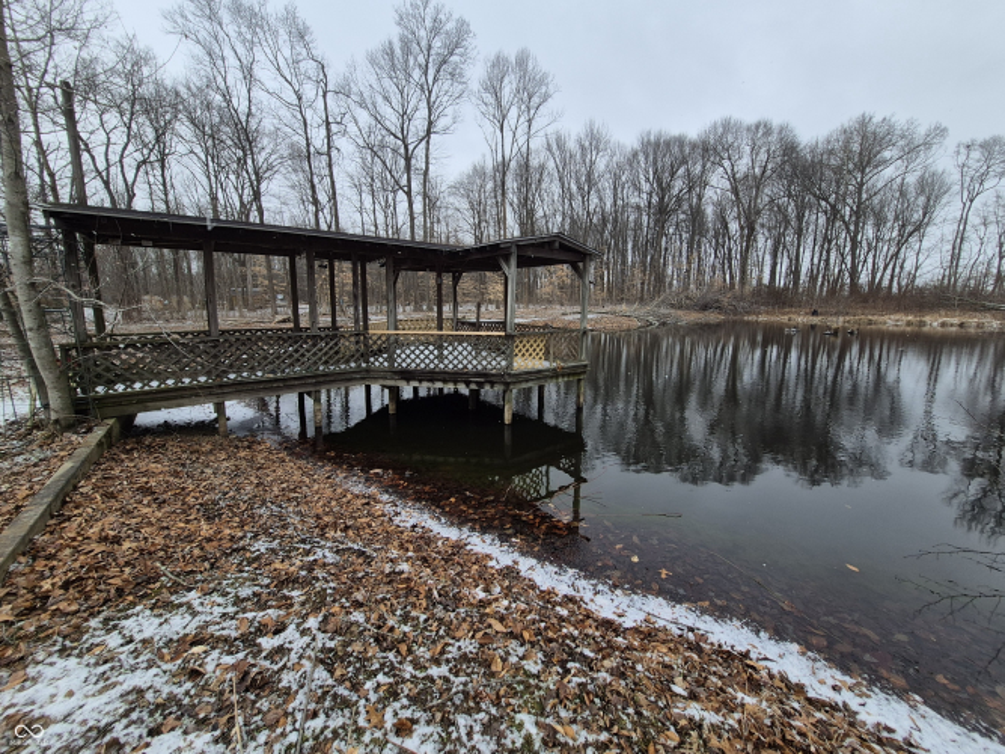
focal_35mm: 13
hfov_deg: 106.2
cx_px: 502
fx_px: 377
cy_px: 377
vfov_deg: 89.9
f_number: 2.2
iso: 50
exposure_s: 1/1360
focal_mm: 1.74
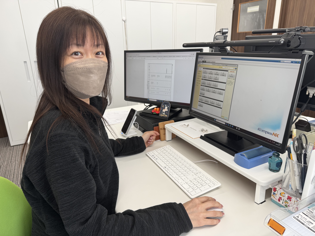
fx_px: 218
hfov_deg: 71.6
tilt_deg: -19.0
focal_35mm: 24
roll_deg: +1.7
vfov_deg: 56.8
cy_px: 118
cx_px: 158
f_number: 1.78
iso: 80
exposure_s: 1/100
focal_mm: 6.76
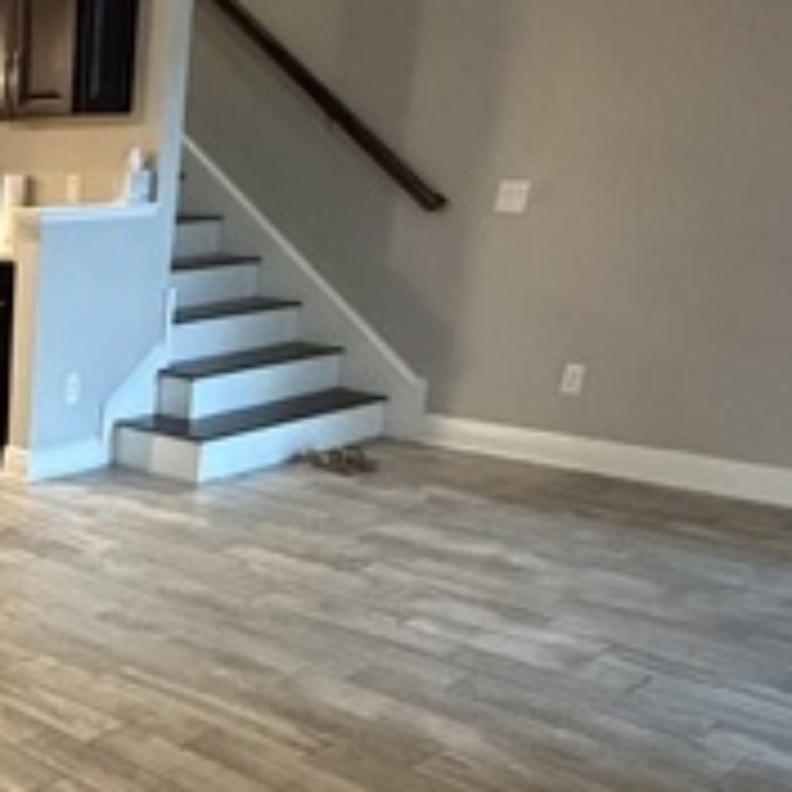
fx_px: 1217
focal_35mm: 47
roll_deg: +2.3
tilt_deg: -22.2
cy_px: 648
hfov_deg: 30.1
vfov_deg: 34.8
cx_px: -187
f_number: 2.2
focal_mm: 2.22
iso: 1000
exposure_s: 1/60
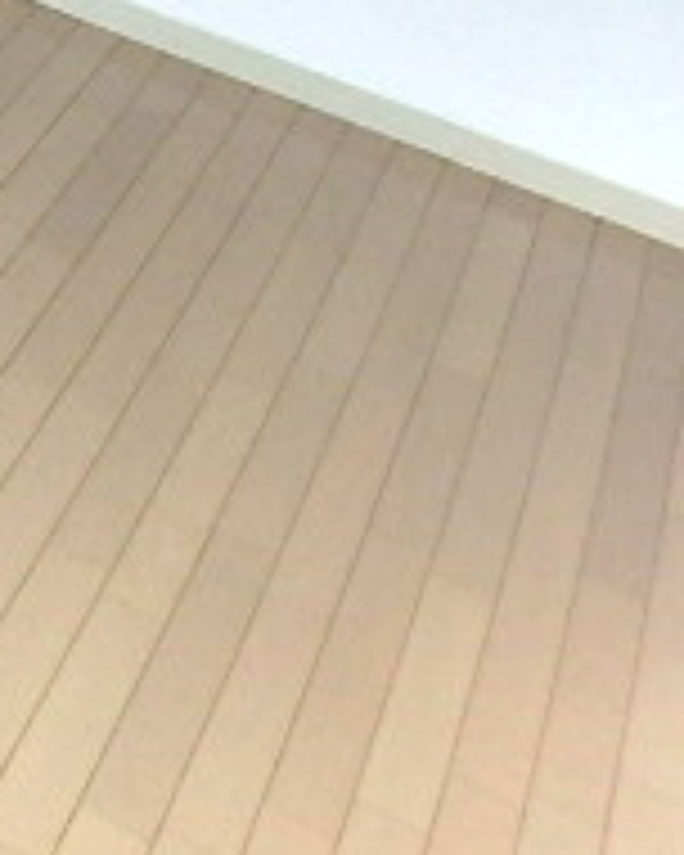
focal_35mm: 69
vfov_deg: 27.3
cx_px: -752
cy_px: 248
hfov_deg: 16.1
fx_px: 1746
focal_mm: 3.7
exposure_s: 1/60
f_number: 3.5
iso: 160
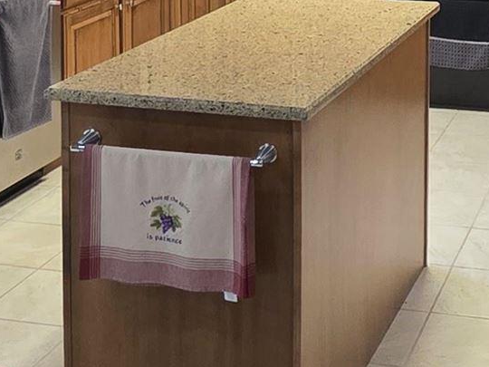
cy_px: -132
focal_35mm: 74
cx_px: 458
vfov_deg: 18.3
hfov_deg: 25.4
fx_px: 1045
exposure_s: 1/60
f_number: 1.9
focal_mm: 2.2
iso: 320
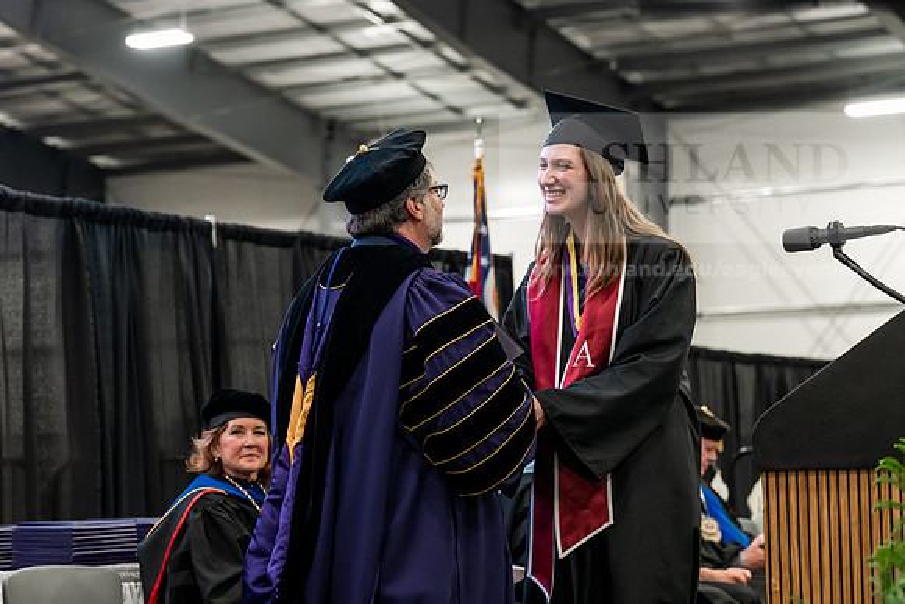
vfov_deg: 15.9
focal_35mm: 86
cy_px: 302
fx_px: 2162
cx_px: 452
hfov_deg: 23.6
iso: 4000
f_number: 4.5
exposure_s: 1/200
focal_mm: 86
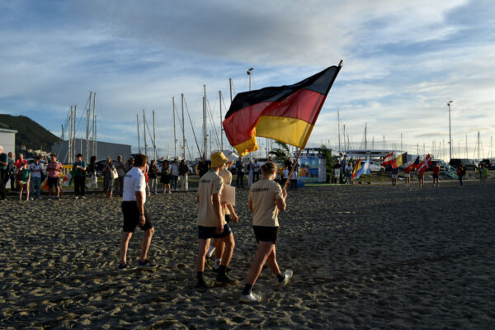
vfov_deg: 47.9
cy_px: 165
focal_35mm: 27
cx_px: 248
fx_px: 371
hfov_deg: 67.4
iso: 140
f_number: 8
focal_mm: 18
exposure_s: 1/250
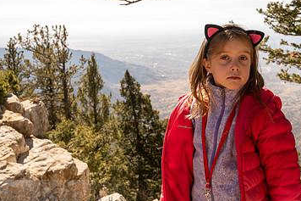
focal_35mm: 44
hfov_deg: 44.5
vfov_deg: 30.0
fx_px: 368
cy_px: 49
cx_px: 153
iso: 200
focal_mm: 27
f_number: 5.6
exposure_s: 1/400
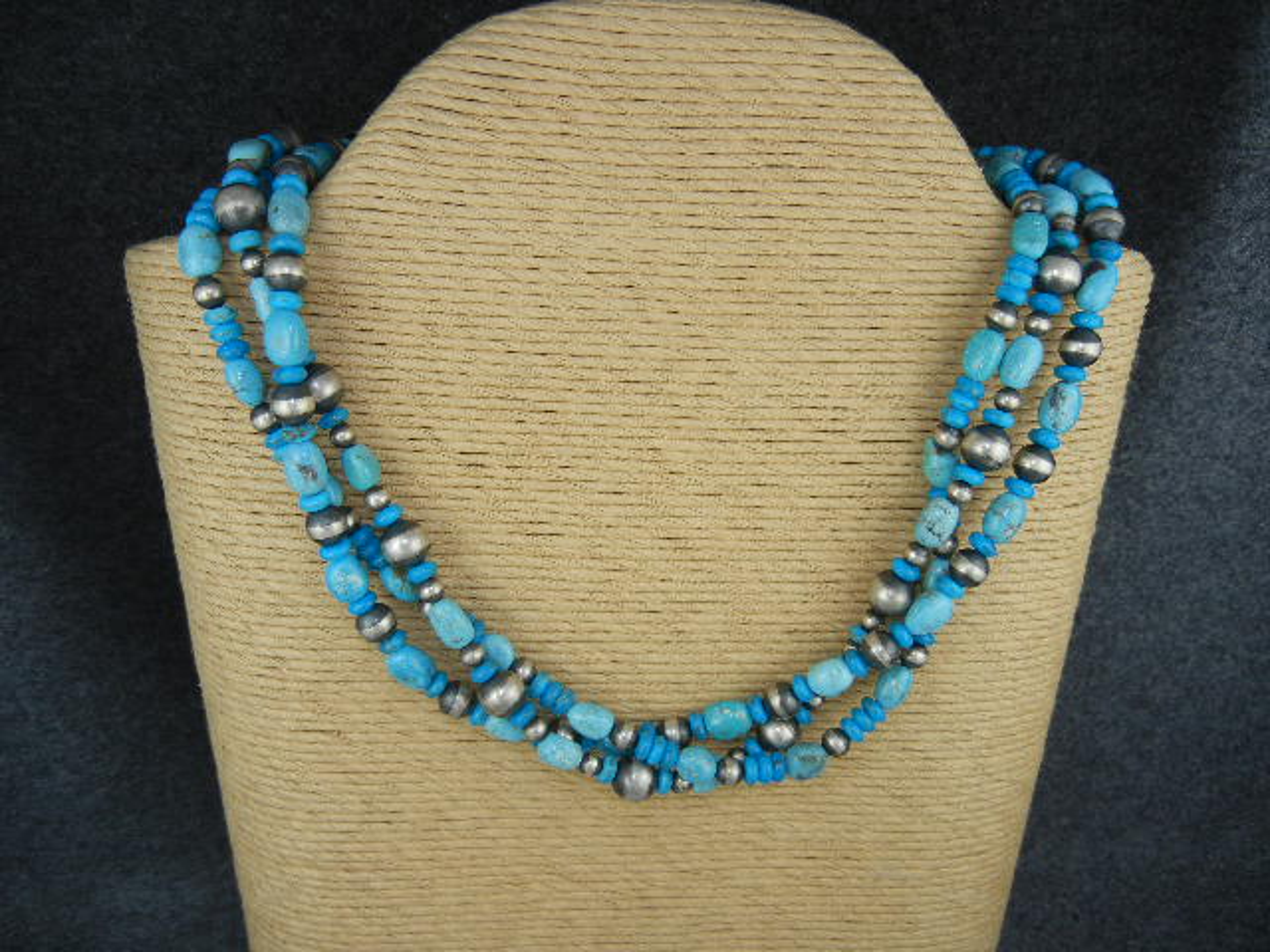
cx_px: 635
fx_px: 1101
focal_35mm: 30
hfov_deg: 60.0
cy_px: 476
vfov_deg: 46.8
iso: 200
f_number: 3.5
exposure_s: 1/32.2
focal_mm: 5.4
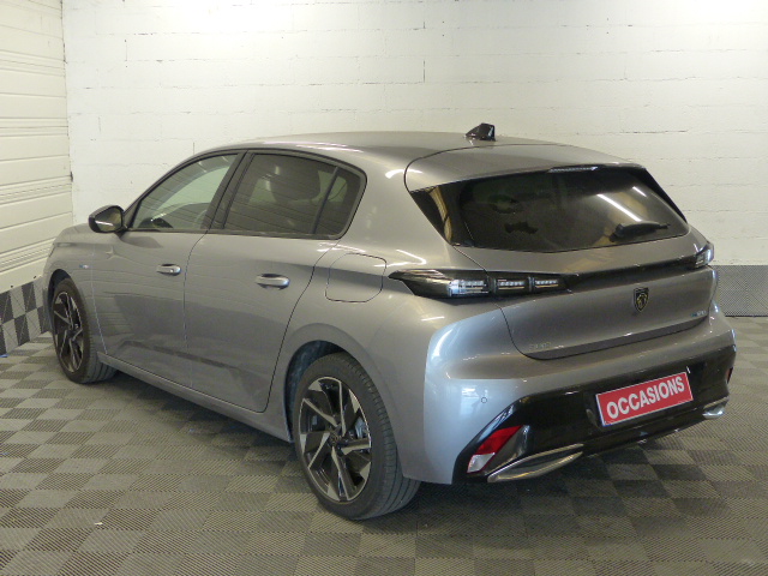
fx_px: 998
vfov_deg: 32.2
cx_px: 384
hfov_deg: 42.1
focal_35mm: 45
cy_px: 288
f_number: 2.8
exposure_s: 1/60
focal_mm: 7.8
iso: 400
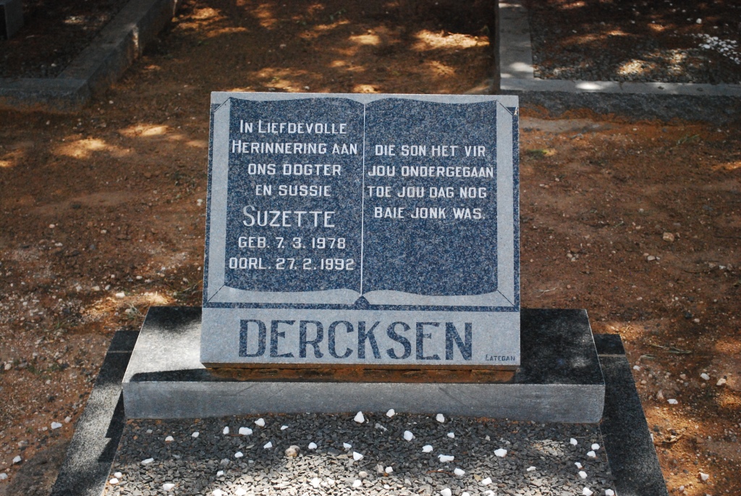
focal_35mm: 66
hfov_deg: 30.5
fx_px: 1360
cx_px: 370
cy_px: 248
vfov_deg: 20.7
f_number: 5.3
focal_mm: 44
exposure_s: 1/1600
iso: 1600
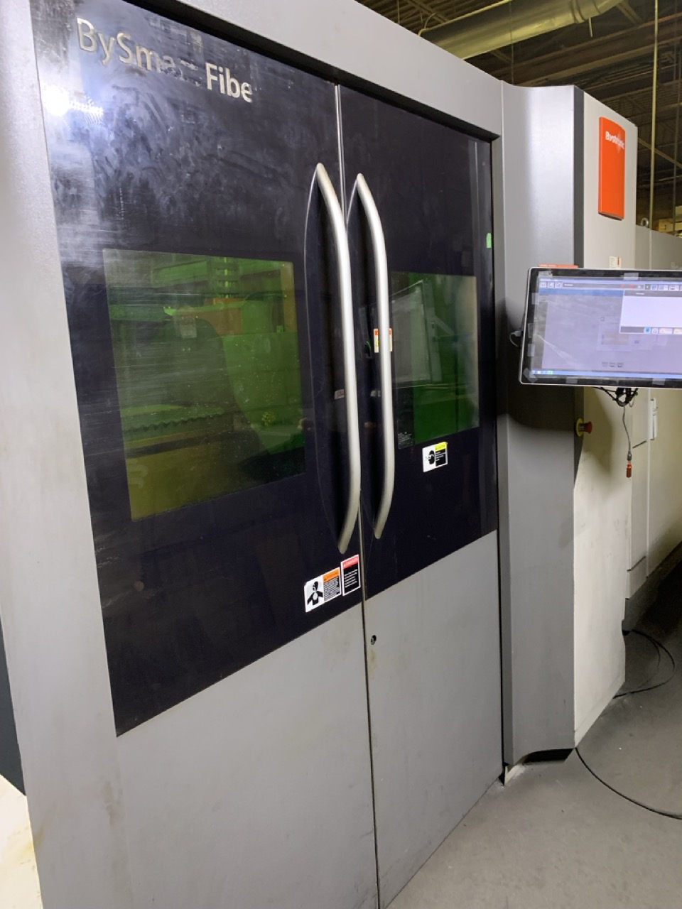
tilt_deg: -8.7
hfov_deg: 53.1
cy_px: 454
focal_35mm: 26
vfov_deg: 67.3
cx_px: 341
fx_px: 683
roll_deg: +3.7
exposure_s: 1/40
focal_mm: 4.25
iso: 400
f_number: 1.8
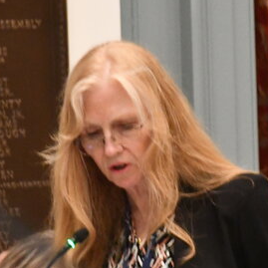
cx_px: 159
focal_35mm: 564
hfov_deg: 3.1
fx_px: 4940
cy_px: 166
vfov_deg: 3.1
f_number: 5.6
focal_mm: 140
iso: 8000
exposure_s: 1/125
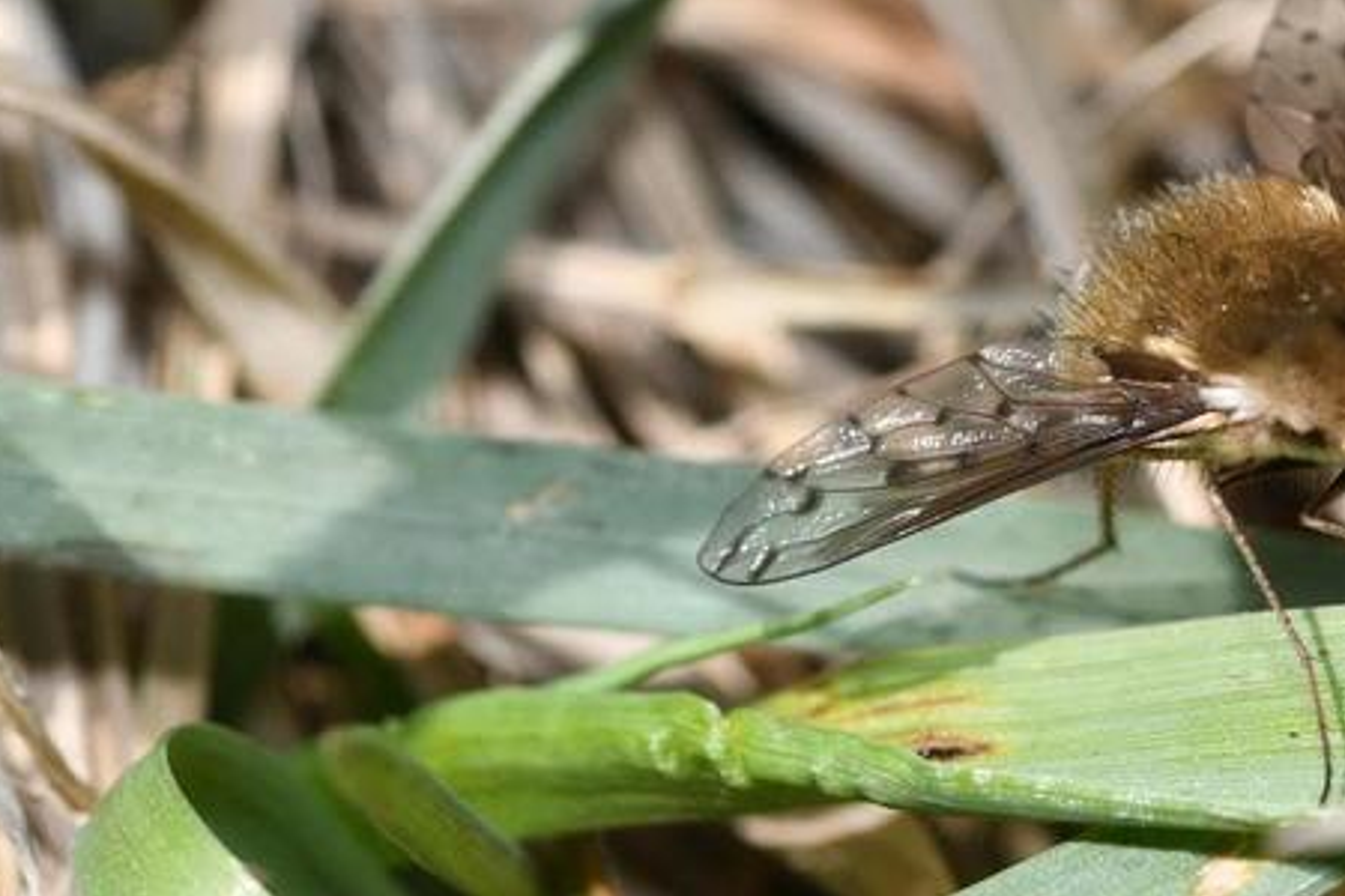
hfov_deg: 6.1
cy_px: 326
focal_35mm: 336
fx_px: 12555
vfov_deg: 4.1
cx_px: 1366
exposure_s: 1/250
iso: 100
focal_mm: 105
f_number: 10
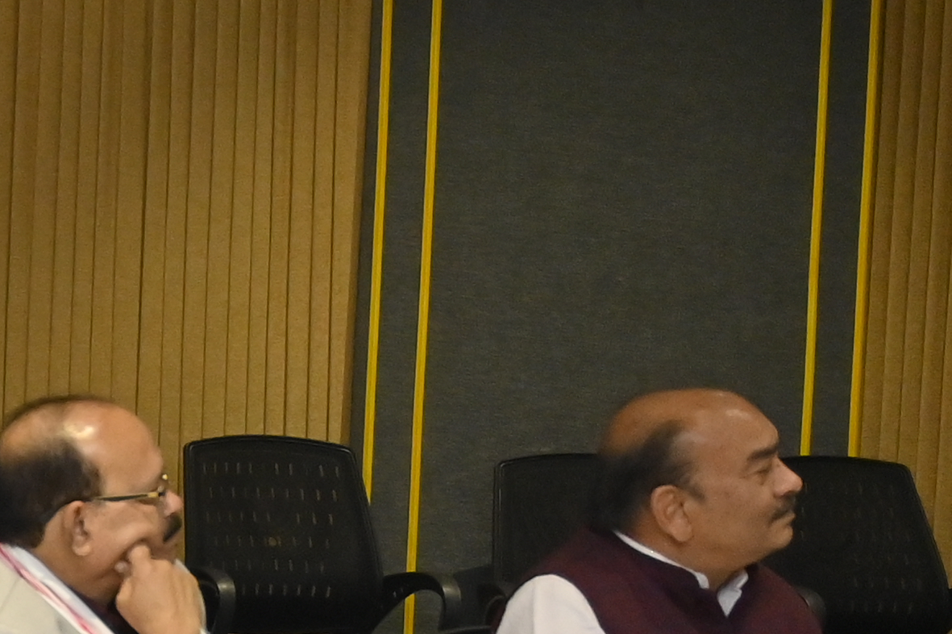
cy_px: 559
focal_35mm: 172
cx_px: -1385
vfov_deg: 8.0
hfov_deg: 10.3
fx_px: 4534
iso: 2000
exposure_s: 1/100
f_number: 4
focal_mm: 33.5
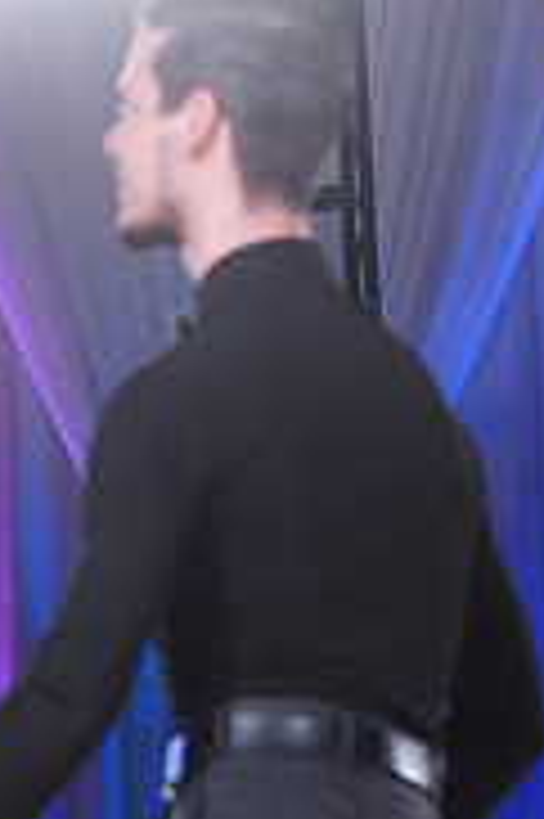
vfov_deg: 7.8
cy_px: 1044
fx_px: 5950
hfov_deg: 5.2
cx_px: -34
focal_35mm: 262
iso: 2500
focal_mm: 82
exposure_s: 1/400
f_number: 4
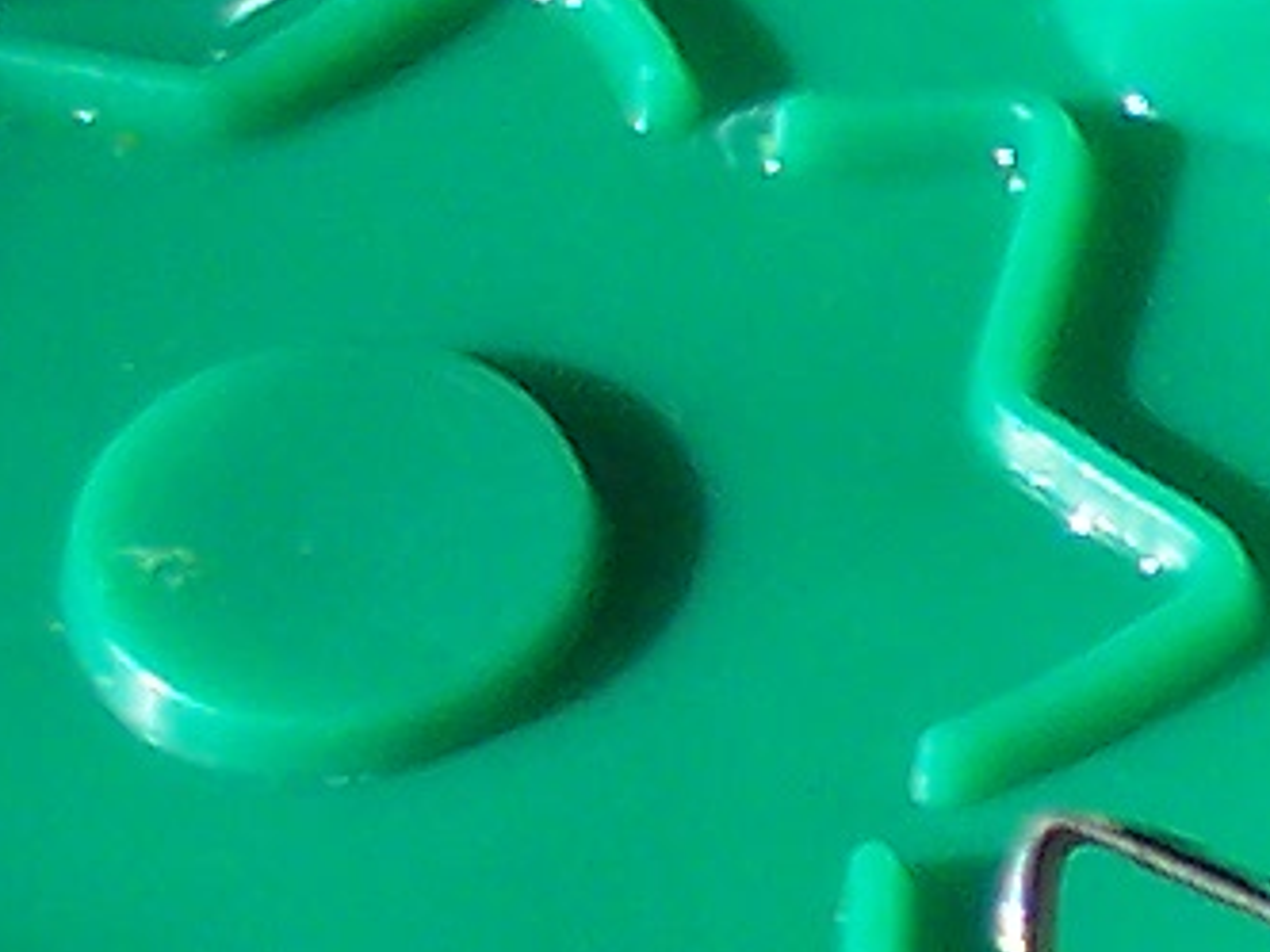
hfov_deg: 6.1
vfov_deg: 5.0
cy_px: 1250
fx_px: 10823
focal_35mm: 295
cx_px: 3997
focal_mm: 8
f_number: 2.8
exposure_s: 1/700
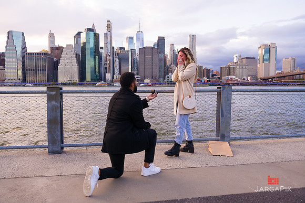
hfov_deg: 69.4
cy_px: 102
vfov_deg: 49.6
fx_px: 220
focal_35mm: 26
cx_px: 152
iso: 250
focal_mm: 26
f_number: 4
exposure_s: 1/200
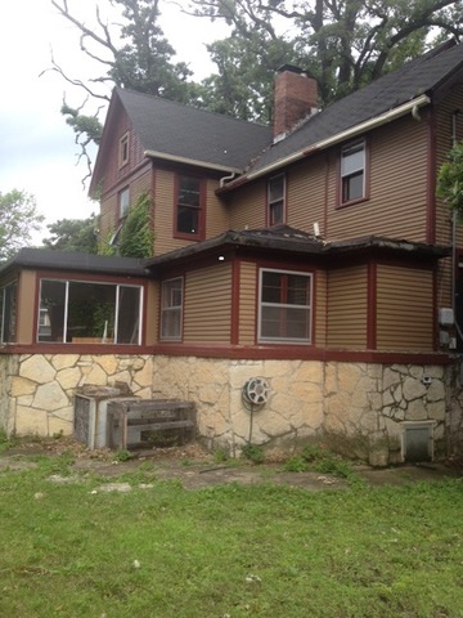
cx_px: 232
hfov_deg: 40.7
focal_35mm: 35
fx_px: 624
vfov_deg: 52.6
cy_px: 309
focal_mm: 4.28
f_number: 2.4
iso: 50
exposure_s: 1/126
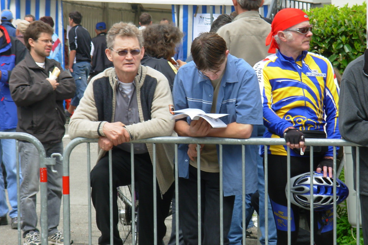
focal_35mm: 188
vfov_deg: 7.3
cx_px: 184
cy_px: 126
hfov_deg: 10.9
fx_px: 1922
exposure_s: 1/176
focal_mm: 29.8
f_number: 5
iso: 50
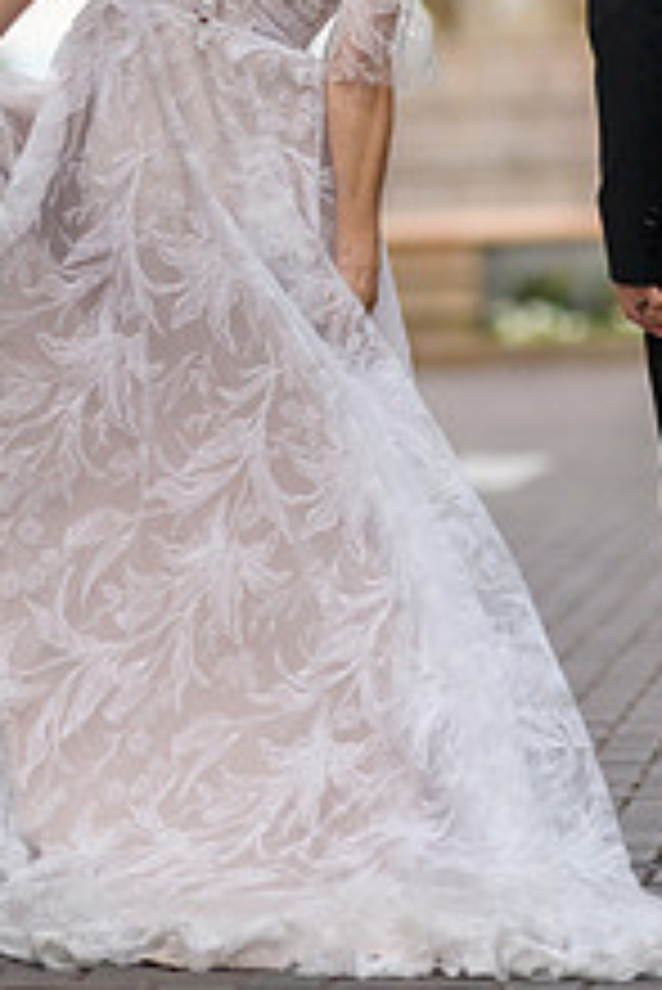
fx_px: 9556
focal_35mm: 347
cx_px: 378
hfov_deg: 4.0
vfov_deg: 5.9
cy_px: 234
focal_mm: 170
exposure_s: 1/3200
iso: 250
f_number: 2.8
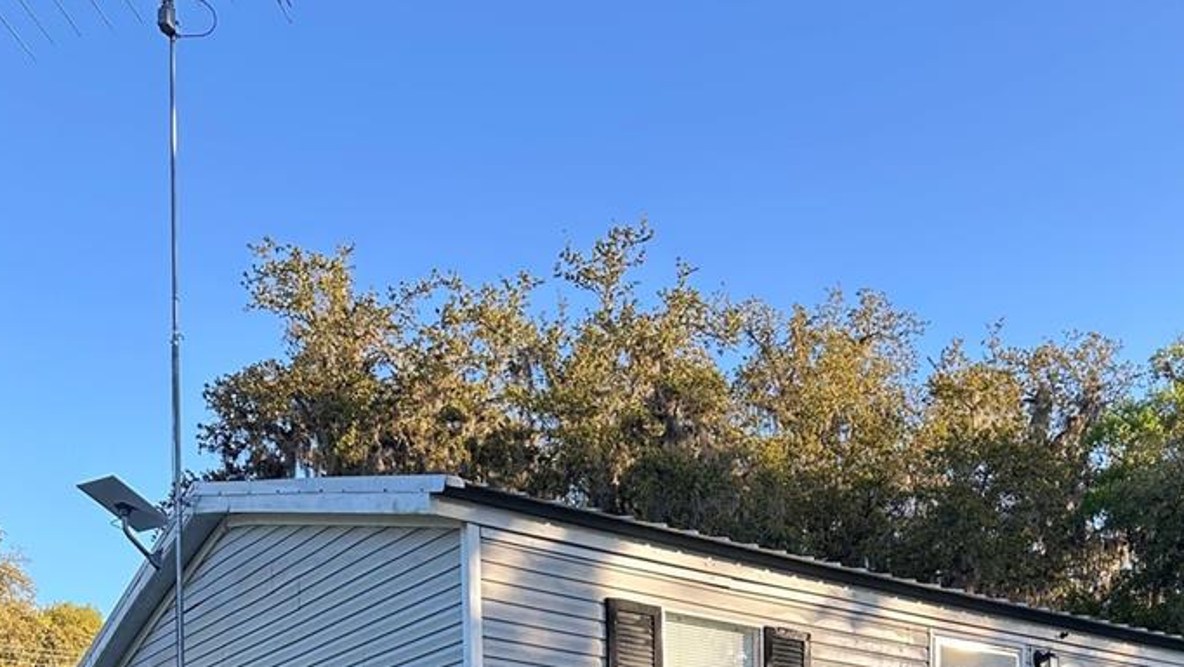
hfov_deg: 44.2
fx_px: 1445
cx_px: 734
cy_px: 985
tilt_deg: +0.2
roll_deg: -0.4
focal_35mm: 46
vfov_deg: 21.9
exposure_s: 1/762
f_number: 1.78
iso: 80
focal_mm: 6.86
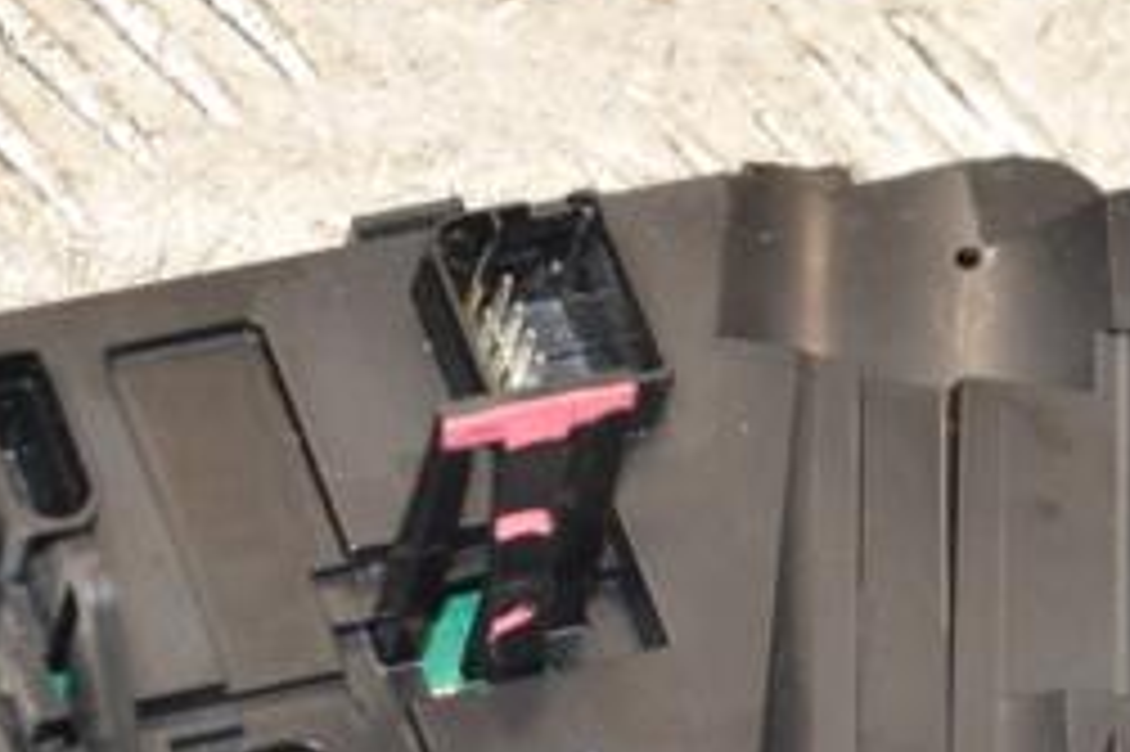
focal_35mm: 269
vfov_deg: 5.1
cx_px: 945
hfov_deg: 7.6
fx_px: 8444
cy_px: 689
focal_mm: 75
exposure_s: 1/80
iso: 800
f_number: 5.3
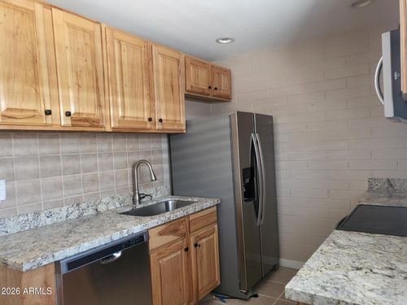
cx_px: 204
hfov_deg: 67.3
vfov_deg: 53.1
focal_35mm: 26
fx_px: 306
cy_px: 152
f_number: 1.8
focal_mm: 4.25
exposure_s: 1/40
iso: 250
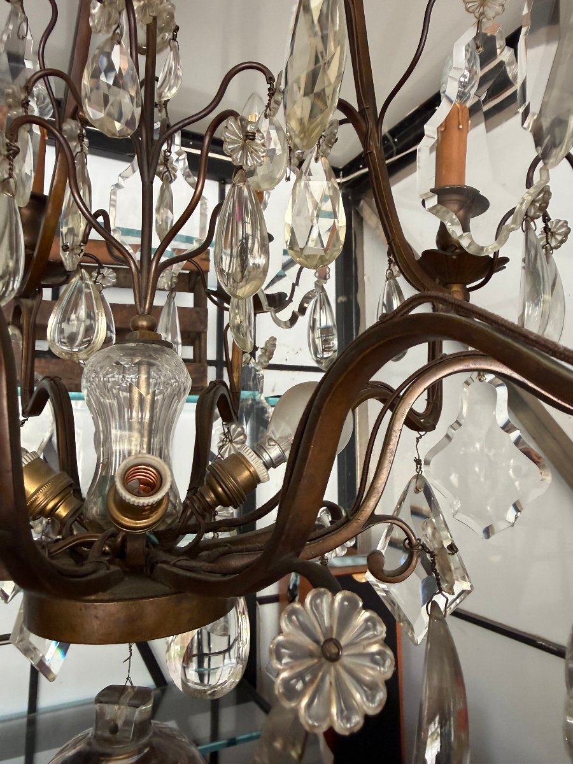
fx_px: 530
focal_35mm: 24
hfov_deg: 56.8
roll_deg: -1.3
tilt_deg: +8.1
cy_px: 382
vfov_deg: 71.6
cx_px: 286
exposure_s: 1/50
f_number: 2.2
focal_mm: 2.22
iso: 160
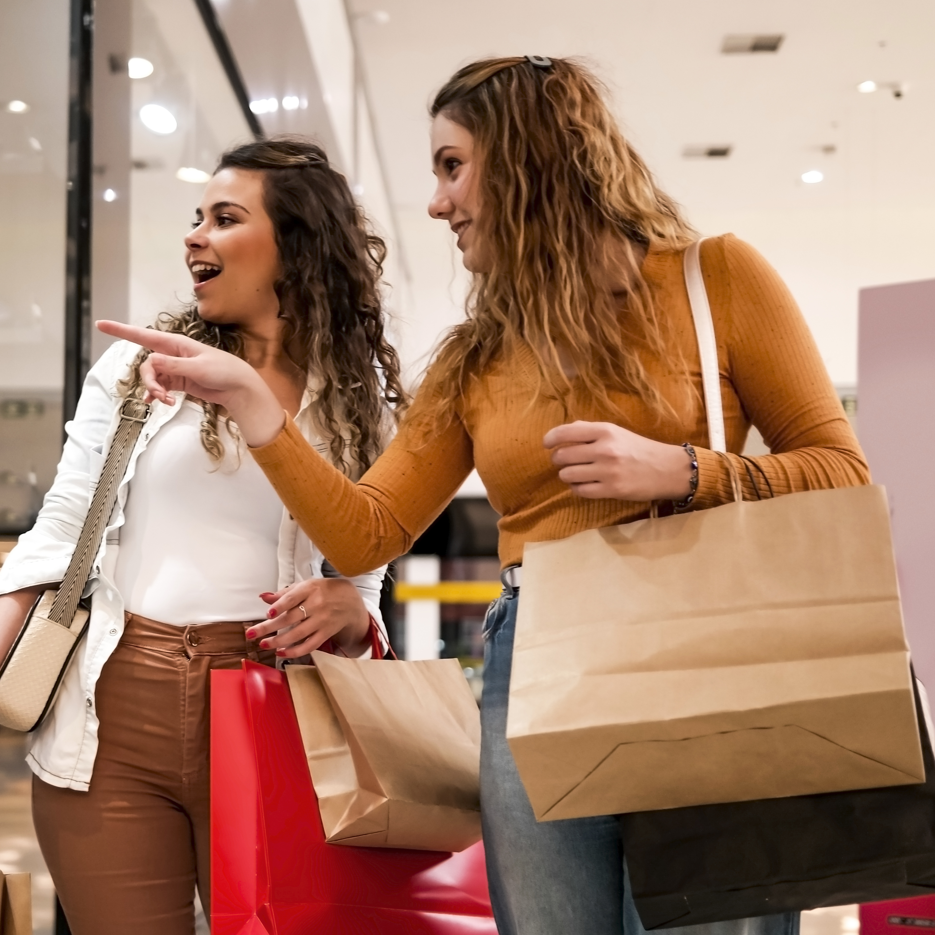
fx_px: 1803
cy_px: 468
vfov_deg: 29.1
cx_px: 274
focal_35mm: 59
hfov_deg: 28.8
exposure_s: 1/200
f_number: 2
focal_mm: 30
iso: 400
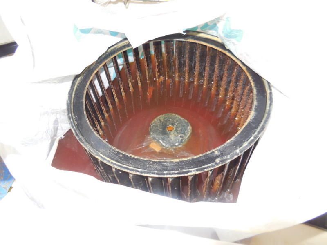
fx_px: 236
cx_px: 164
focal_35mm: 25
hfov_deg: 69.4
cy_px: 122
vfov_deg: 54.9
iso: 200
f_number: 3.1
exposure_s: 1/25
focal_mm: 4.5
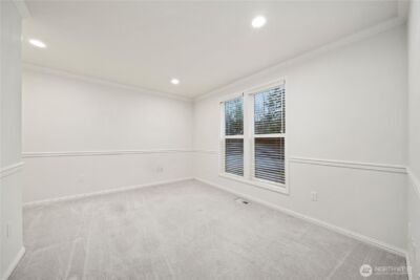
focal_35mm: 12
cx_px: 210
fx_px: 140
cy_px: 140
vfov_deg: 90.1
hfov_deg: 112.6
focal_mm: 12
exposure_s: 1/60
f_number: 6.3
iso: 320
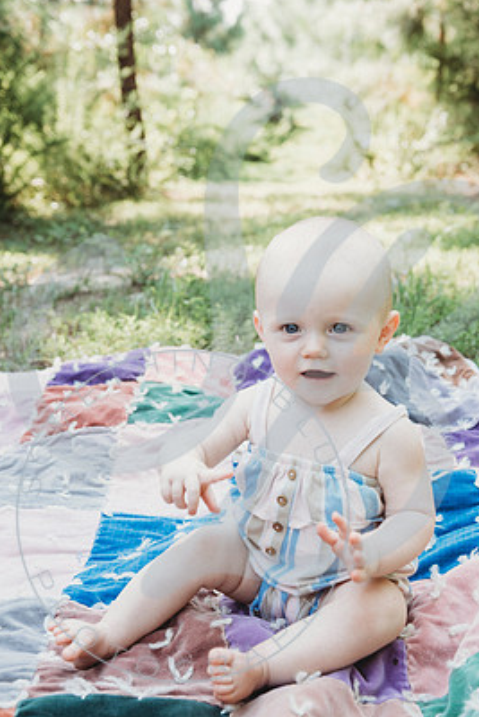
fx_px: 897
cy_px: 380
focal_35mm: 45
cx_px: 264
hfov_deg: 29.9
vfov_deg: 43.6
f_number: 5
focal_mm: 40
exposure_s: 1/125
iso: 200
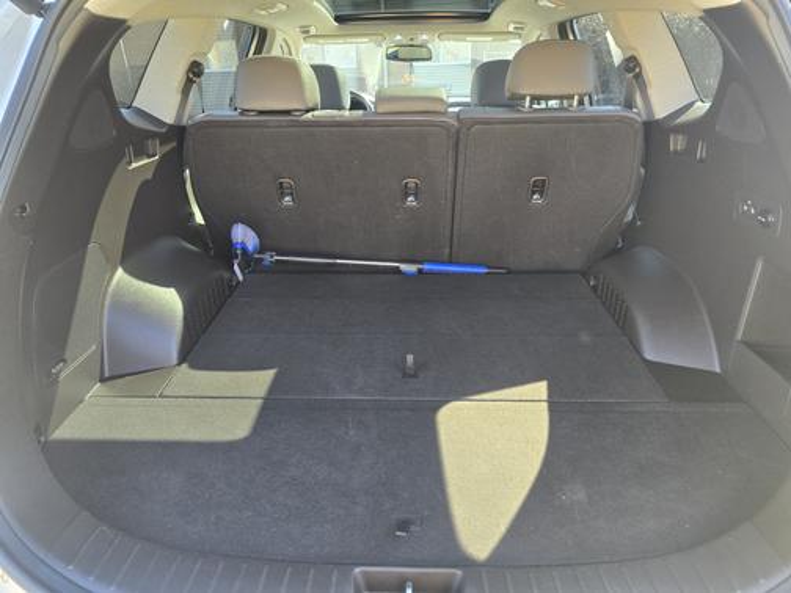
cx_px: 396
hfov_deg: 73.9
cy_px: 296
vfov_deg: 58.9
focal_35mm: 23
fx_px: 526
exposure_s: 1/180
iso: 125
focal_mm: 6.3
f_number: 1.7
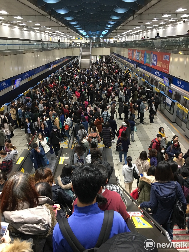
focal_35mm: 29
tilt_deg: -18.9
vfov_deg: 61.7
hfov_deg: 48.2
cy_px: 126
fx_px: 211
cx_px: 94
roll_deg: +0.2
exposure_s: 1/10
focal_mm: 4.15
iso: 80
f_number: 2.2
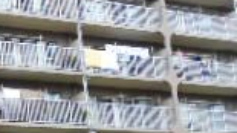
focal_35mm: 117
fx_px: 735
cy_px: 104
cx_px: -57
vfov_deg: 10.3
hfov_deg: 17.4
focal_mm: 4.6
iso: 80
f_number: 3.2
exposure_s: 1/250
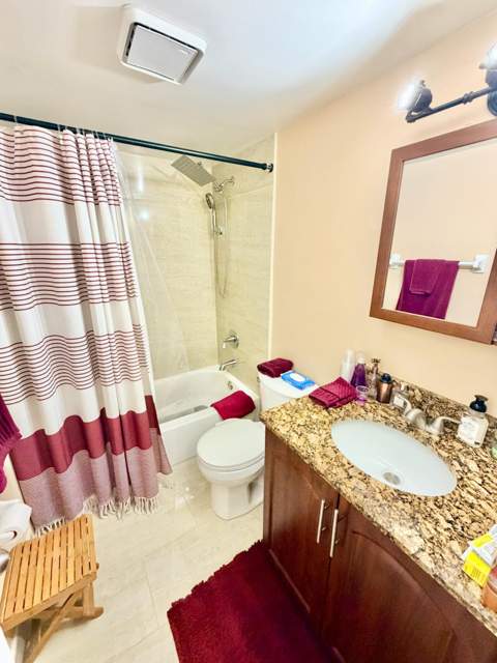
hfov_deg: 85.7
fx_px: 268
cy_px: 332
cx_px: 248
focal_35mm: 14
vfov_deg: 102.1
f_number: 2.2
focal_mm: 2.22
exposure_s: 1/60
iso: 400
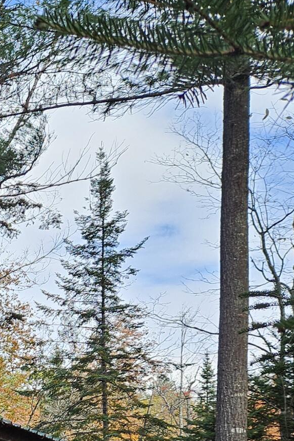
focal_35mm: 82
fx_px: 1005
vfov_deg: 22.7
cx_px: -308
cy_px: 537
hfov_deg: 13.9
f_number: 1.8
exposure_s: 1/428
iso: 25
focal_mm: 5.4
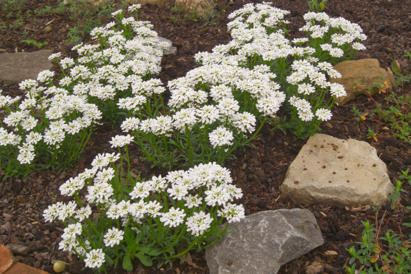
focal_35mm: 39
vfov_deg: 34.2
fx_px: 445
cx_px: 206
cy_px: 137
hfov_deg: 49.6
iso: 400
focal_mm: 26
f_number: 16
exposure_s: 1/60
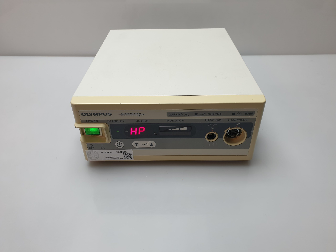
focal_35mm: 26
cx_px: 168
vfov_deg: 53.1
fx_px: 252
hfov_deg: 67.3
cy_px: 126
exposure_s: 1/100
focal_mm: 4.3
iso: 80
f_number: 2.4
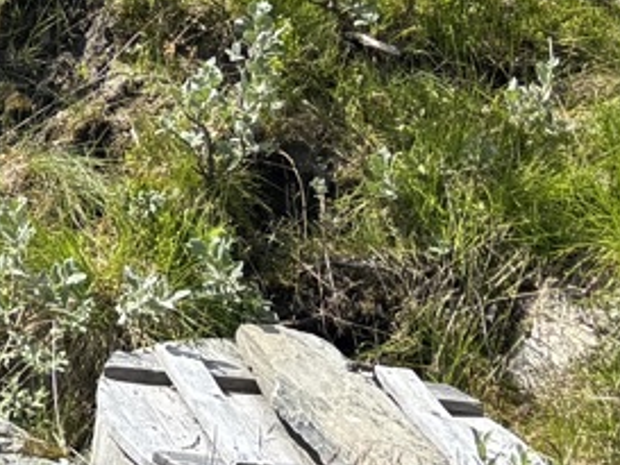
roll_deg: -7.1
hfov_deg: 13.1
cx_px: -477
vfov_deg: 9.9
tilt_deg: -3.9
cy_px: -508
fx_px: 2455
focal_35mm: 137
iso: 50
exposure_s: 1/1190
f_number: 1.6
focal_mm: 5.96
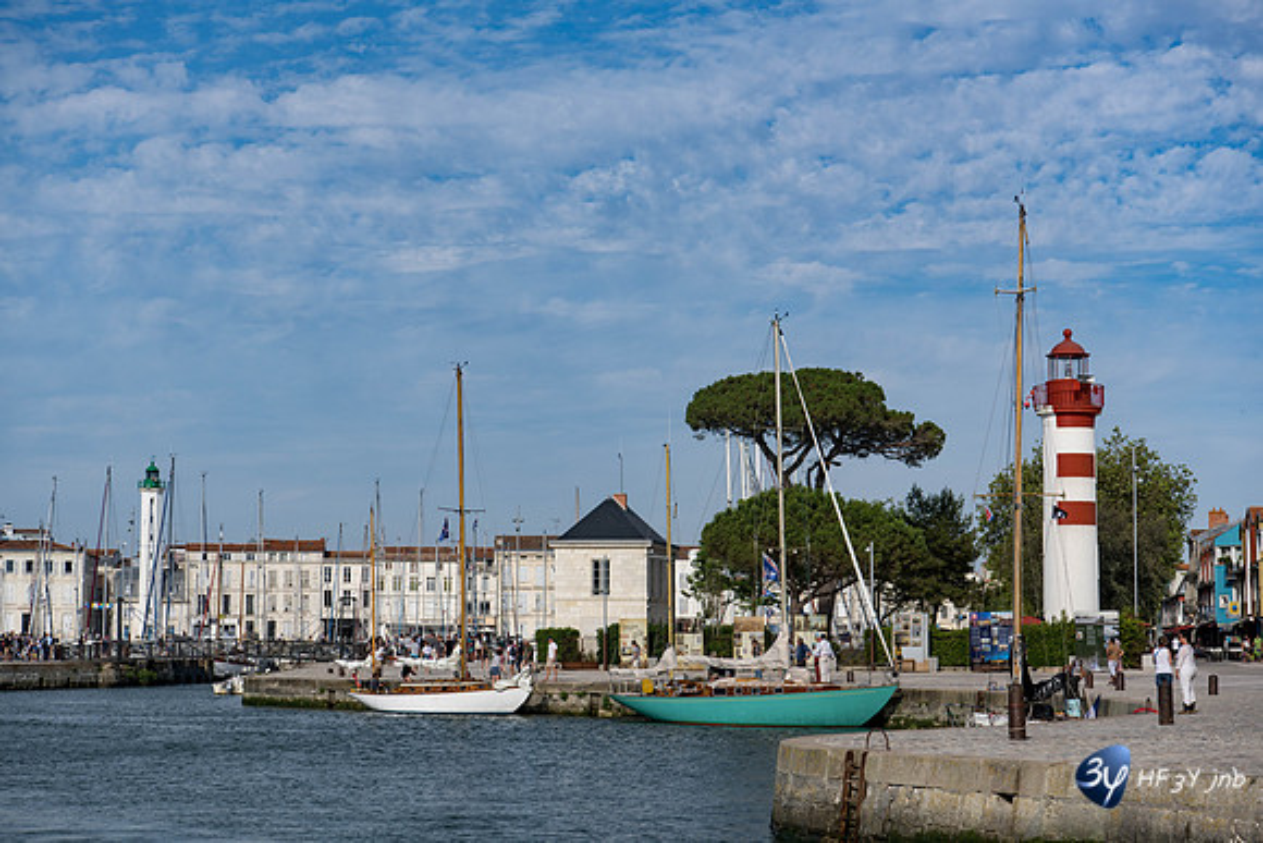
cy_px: 422
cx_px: 632
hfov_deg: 28.8
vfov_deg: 19.5
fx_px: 2456
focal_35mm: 70
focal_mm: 70
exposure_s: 1/800
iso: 64
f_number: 7.1
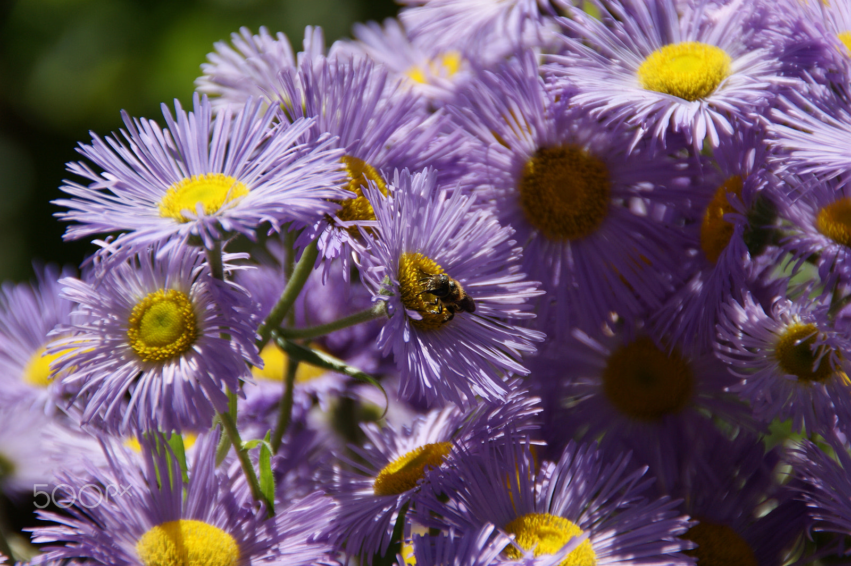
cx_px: 426
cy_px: 283
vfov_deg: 4.6
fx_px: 7088
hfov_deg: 6.9
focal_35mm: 300
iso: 100
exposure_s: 1/320
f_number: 6.3
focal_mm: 200
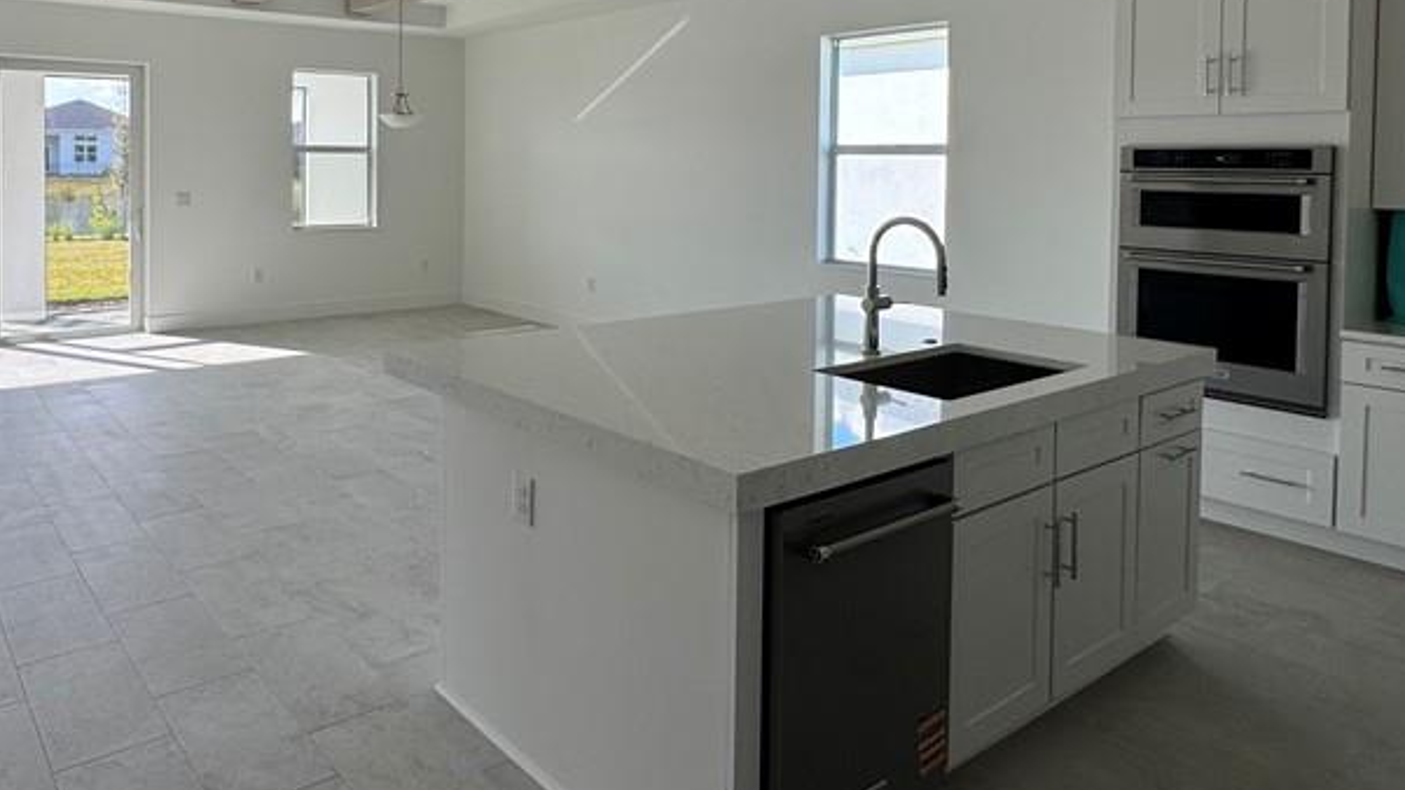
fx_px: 969
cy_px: 189
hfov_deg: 70.1
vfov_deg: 42.9
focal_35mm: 26
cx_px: 484
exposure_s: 1/134
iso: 40
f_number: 2.2
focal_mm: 2.22
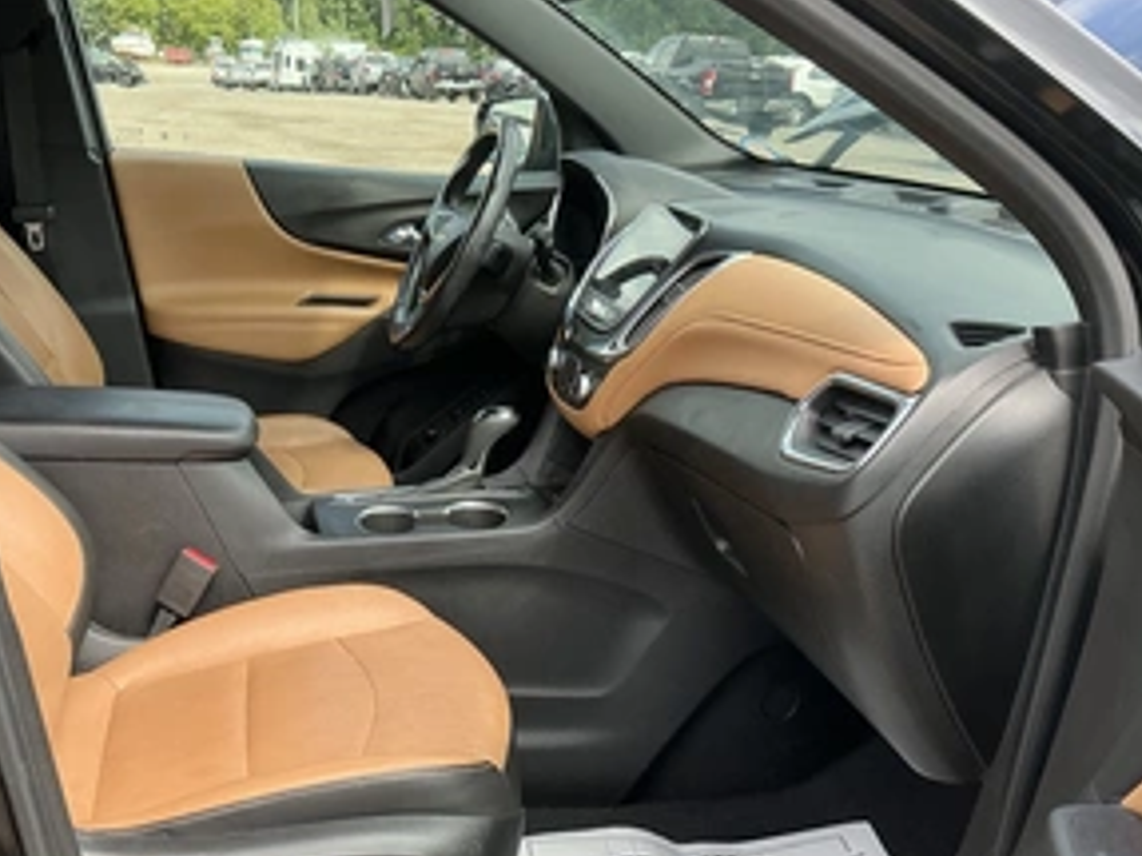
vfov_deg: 36.3
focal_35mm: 39
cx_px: 446
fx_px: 1286
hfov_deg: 47.5
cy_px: 589
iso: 20
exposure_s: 1/226
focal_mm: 3
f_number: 1.8
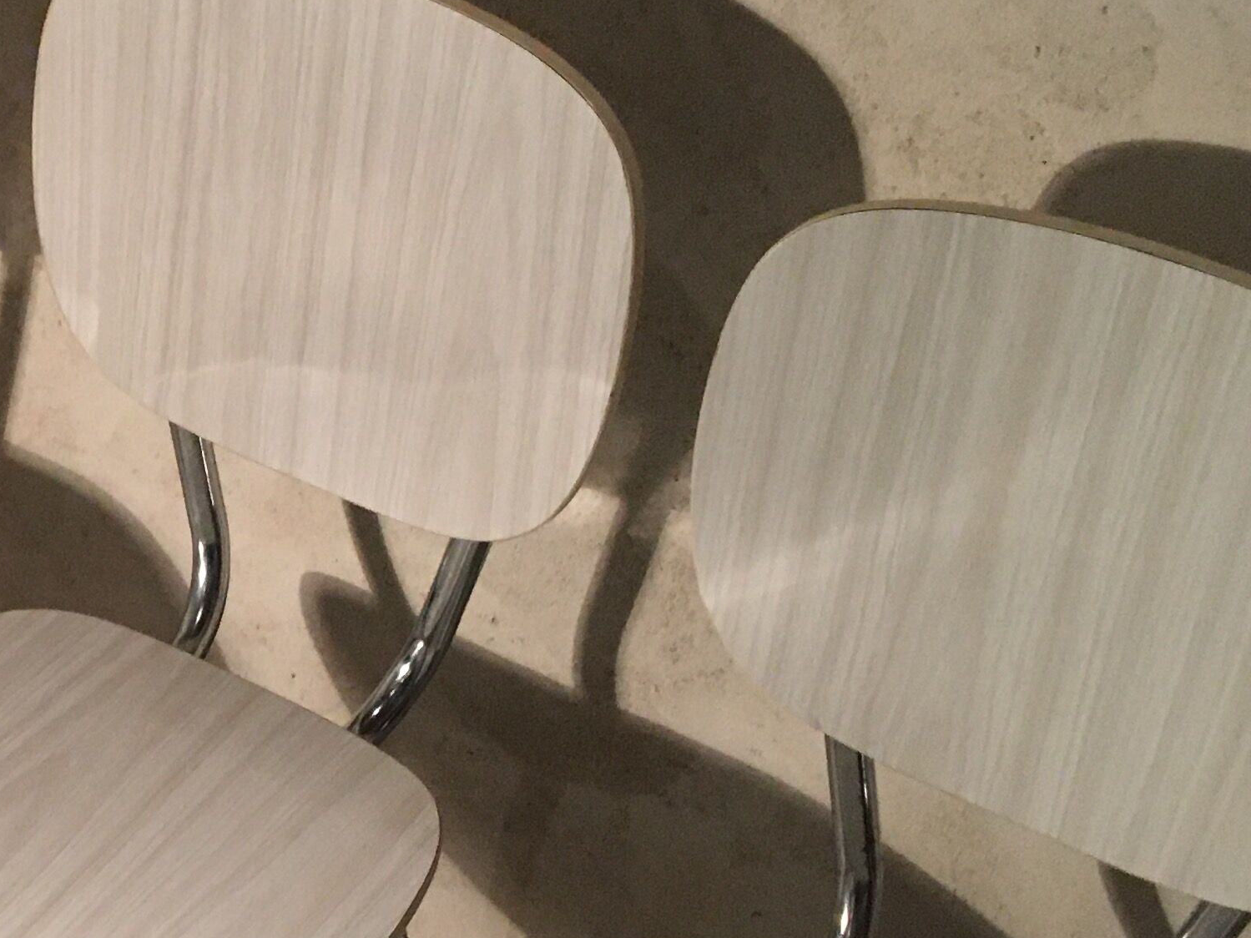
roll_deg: +7.3
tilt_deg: -41.7
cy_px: 631
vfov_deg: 18.8
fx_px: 2819
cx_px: 49
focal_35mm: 78
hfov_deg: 24.1
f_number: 2.2
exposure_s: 1/33
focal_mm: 4.15
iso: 200
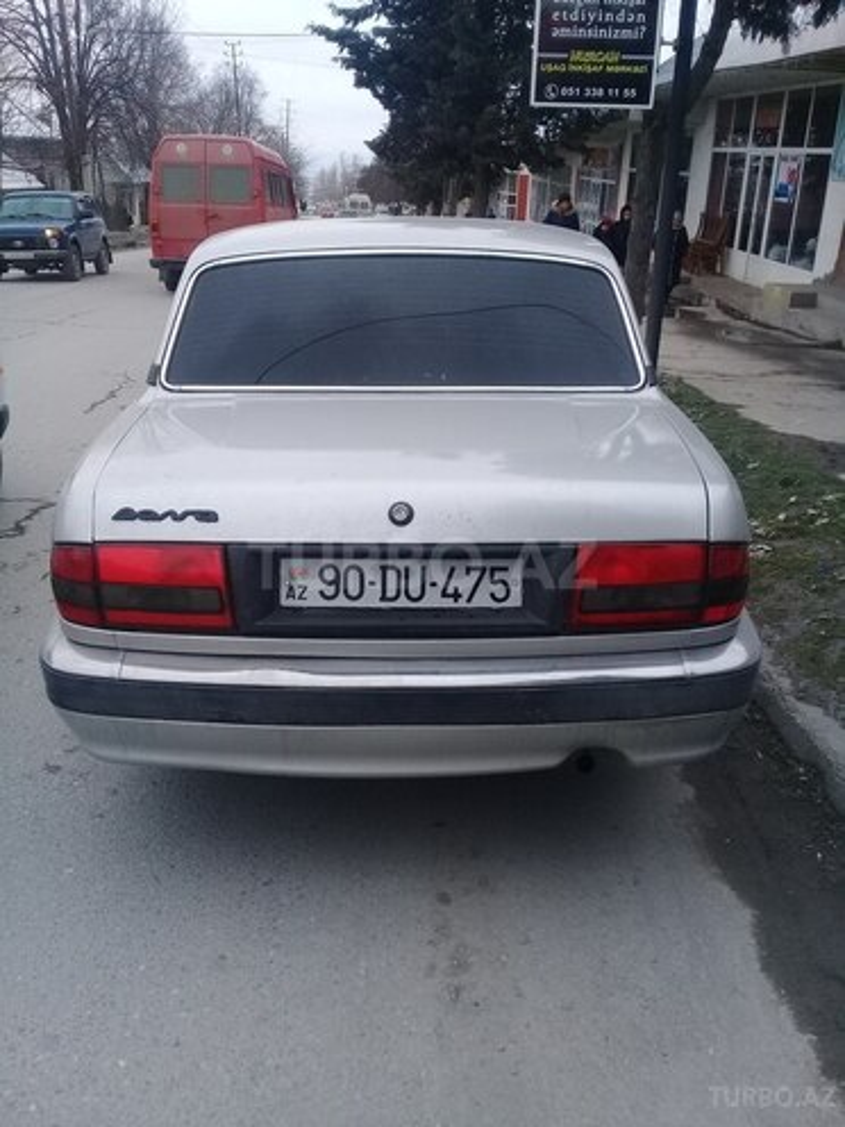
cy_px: 564
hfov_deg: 45.4
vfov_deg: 58.4
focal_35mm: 31
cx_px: 422
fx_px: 1009
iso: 50
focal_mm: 3.3
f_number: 2.2
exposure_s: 1/262
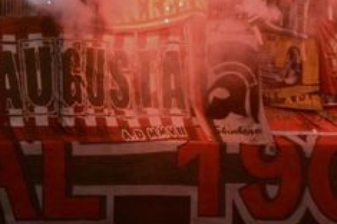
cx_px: 175
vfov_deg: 1.9
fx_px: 6815
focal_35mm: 729
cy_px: -22
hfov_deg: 2.8
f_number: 11
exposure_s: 1/320
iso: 1000
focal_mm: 200
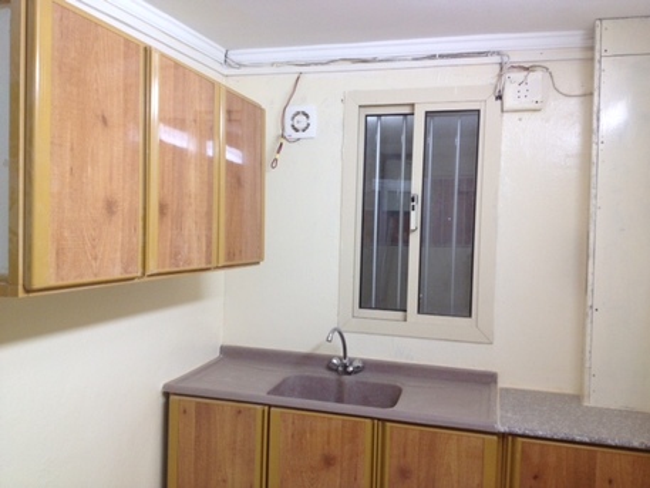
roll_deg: -1.8
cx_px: 325
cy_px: 244
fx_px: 657
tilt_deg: -3.6
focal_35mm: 35
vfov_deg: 40.7
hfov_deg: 52.6
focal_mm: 4.28
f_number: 2.4
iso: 80
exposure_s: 1/20
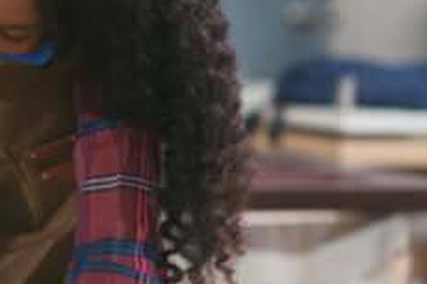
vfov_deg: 4.8
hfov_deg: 7.2
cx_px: -150
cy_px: 143
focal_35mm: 284
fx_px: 3366
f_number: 2.5
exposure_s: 1/200
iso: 1000
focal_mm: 85
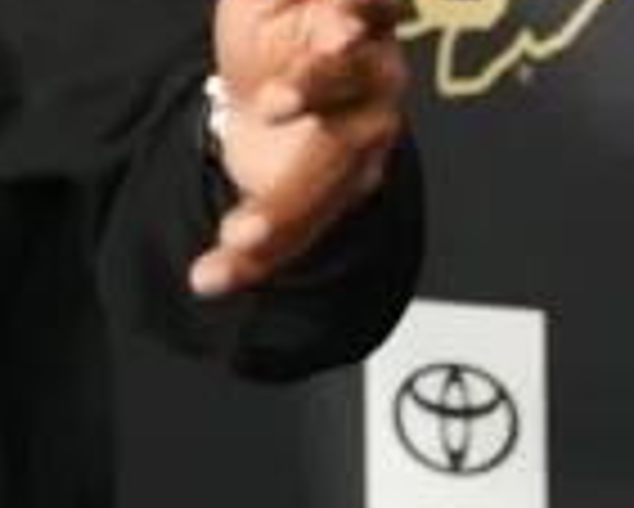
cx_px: -486
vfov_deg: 2.5
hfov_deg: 3.1
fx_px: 11623
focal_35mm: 619
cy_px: -166
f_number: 2
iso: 6400
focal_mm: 83
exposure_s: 1/1000
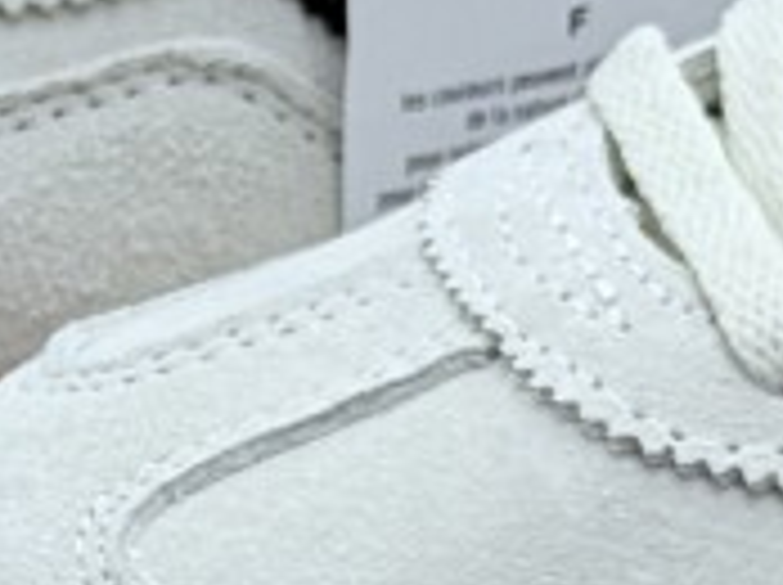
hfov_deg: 16.5
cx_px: 88
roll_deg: +2.2
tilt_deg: -28.7
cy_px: 454
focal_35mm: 118
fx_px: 2665
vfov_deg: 12.5
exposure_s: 1/699
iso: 64
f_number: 1.78
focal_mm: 6.76
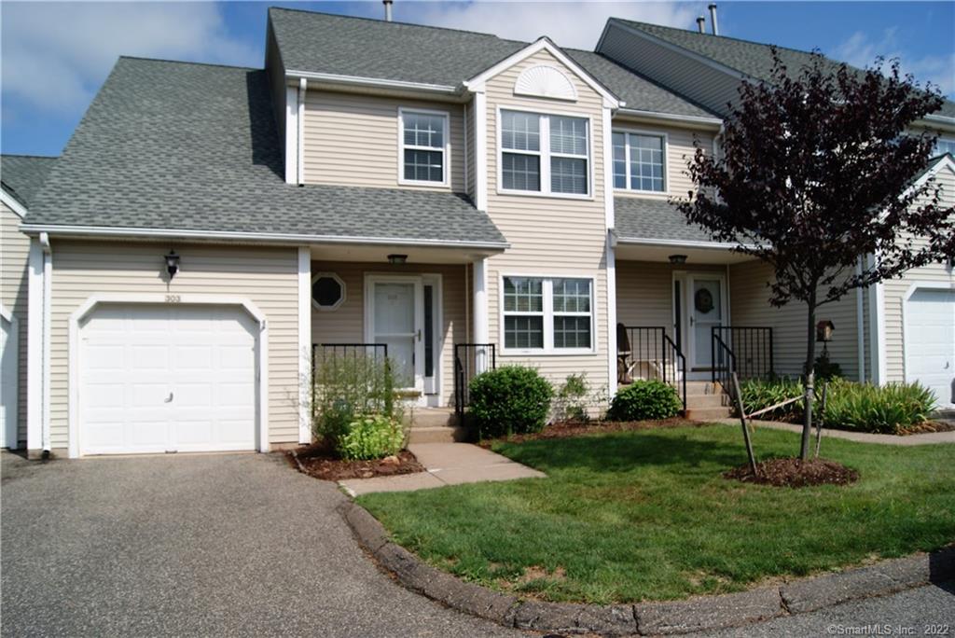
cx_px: 478
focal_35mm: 27
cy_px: 319
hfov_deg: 67.4
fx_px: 717
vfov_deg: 48.0
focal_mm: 18
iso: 100
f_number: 5.6
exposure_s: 1/1000
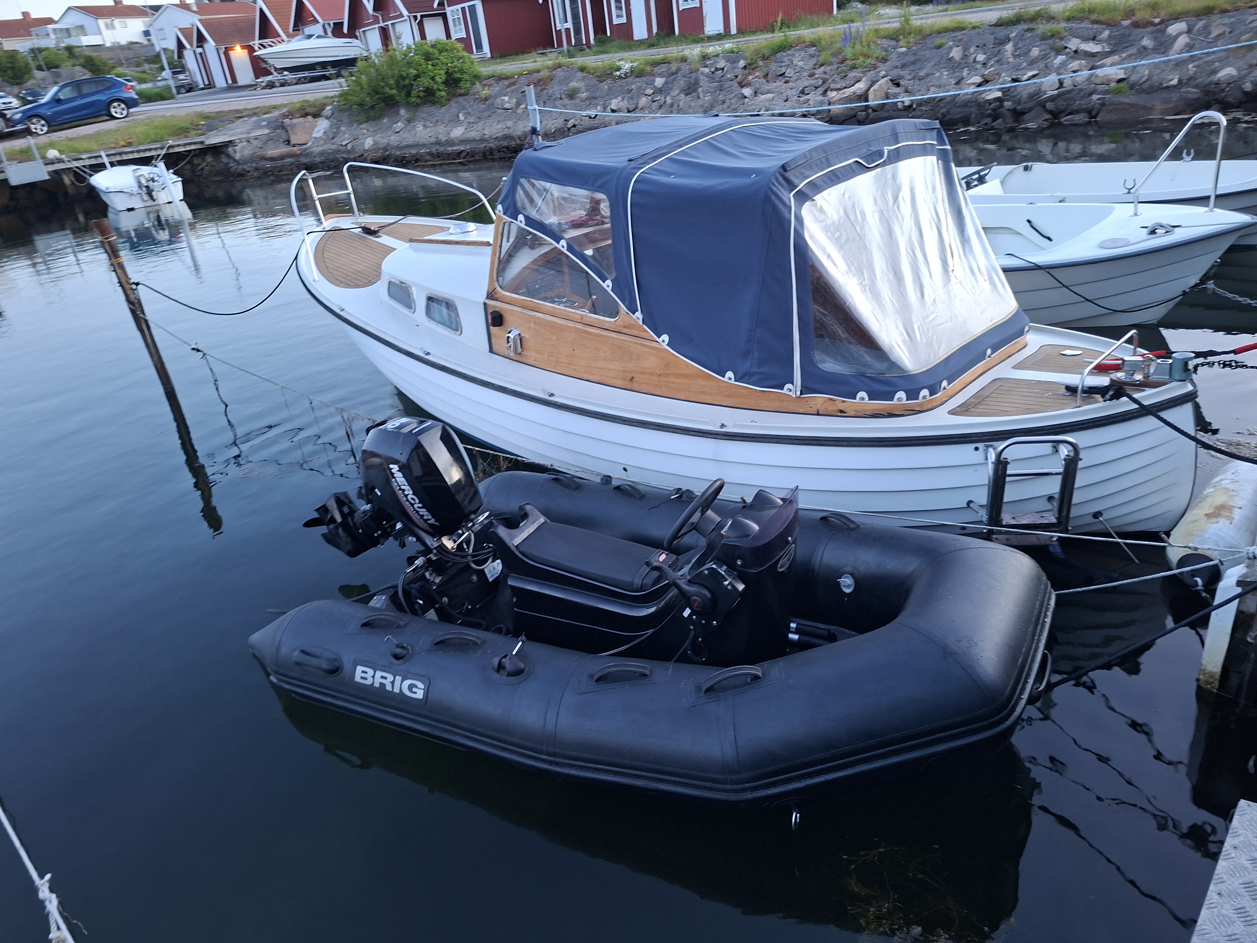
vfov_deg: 58.9
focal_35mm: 23
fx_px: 835
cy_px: 472
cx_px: 628
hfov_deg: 73.9
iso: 250
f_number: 1.8
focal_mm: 5.54
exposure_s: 1/33
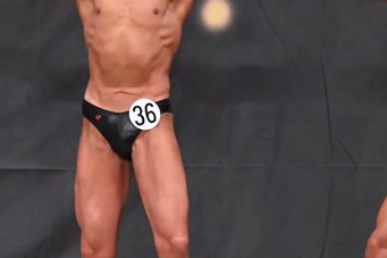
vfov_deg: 2.5
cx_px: -45
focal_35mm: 546
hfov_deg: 3.8
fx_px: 5866
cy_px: 141
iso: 6400
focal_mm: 160
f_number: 5.6
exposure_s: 1/400
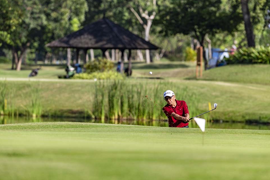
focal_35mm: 402
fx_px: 3015
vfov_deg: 3.4
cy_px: 90
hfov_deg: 5.1
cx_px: 135
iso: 320
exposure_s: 1/2000
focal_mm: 400
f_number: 5.6
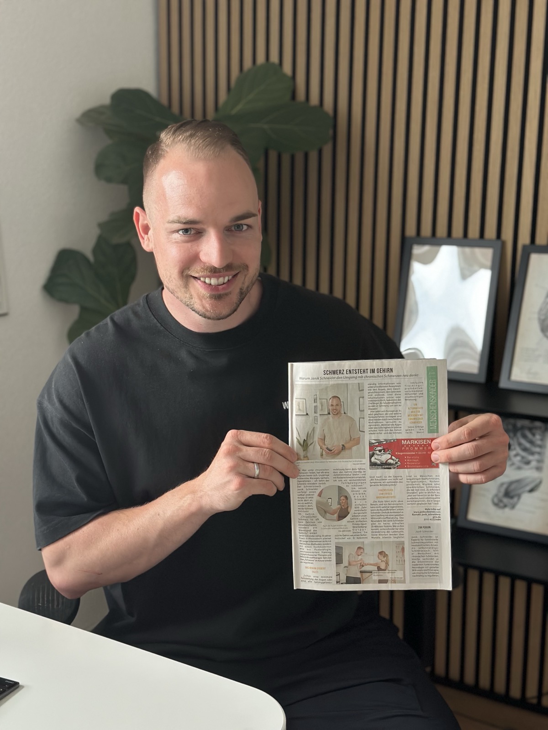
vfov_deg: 39.7
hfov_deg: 30.3
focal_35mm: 48
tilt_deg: -12.2
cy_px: 365
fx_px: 1013
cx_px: 274
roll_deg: +0.2
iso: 250
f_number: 1.78
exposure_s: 1/60
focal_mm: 6.86
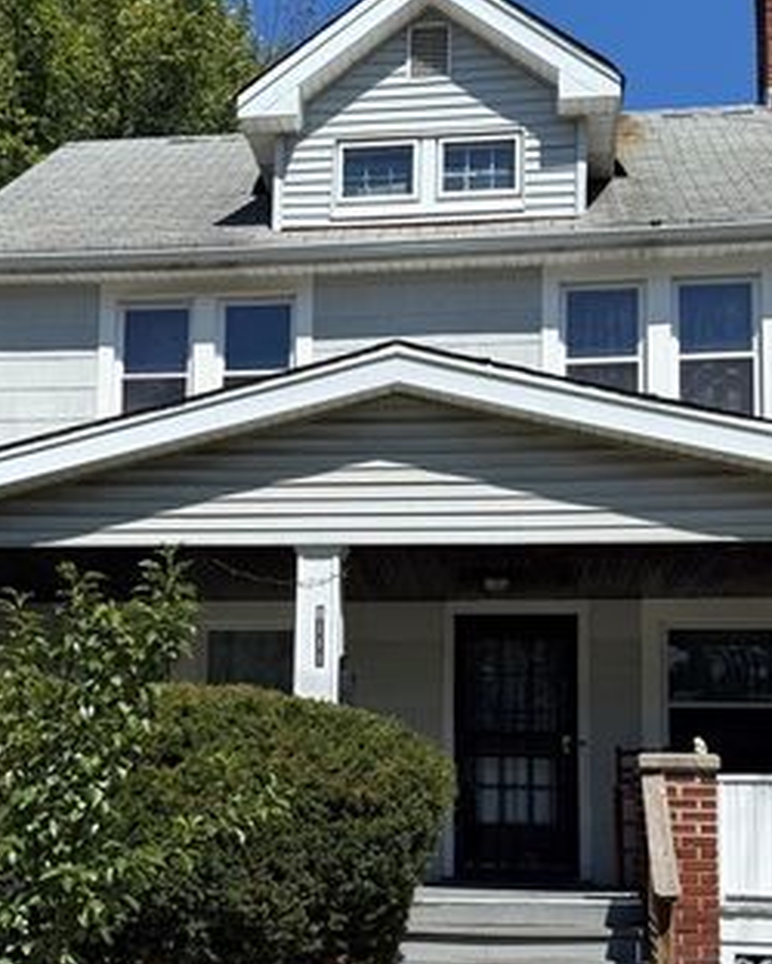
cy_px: 650
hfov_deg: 30.2
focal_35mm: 50
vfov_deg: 36.9
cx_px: 309
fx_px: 1427
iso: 80
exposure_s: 1/5319
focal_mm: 6.76
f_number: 1.78
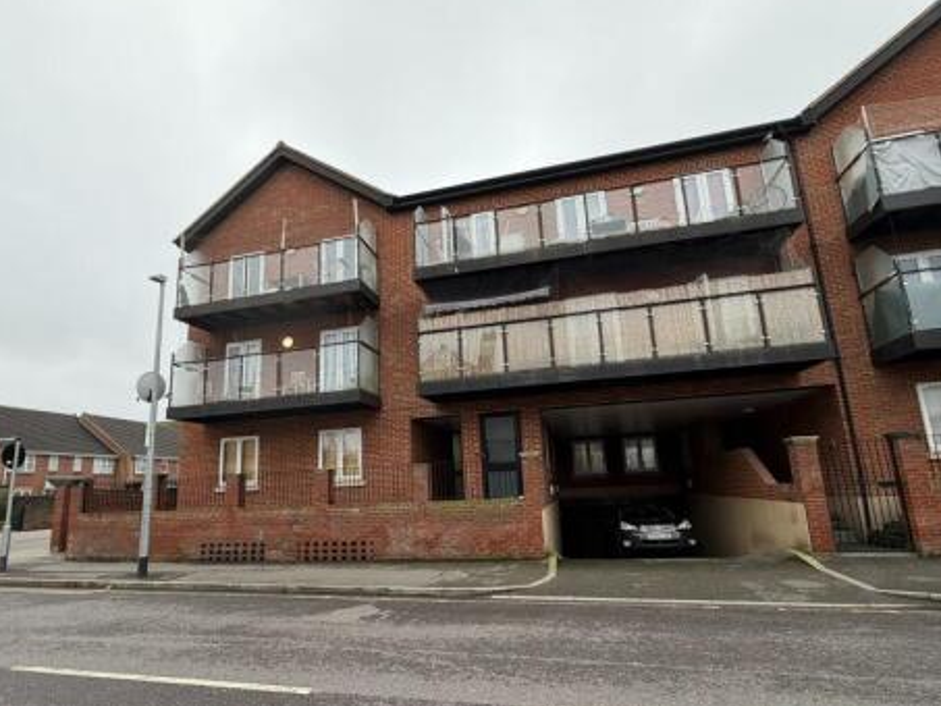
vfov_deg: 71.4
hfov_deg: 87.7
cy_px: 393
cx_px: 450
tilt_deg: +10.4
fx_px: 489
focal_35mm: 18
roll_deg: +2.3
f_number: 2.2
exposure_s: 1/200
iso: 40
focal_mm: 2.22
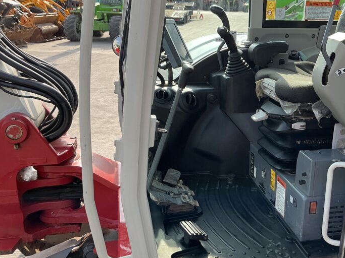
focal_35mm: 42
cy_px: 142
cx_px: 229
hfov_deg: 44.2
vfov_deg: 34.3
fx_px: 419
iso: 25
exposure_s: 1/383
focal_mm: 3
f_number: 1.8
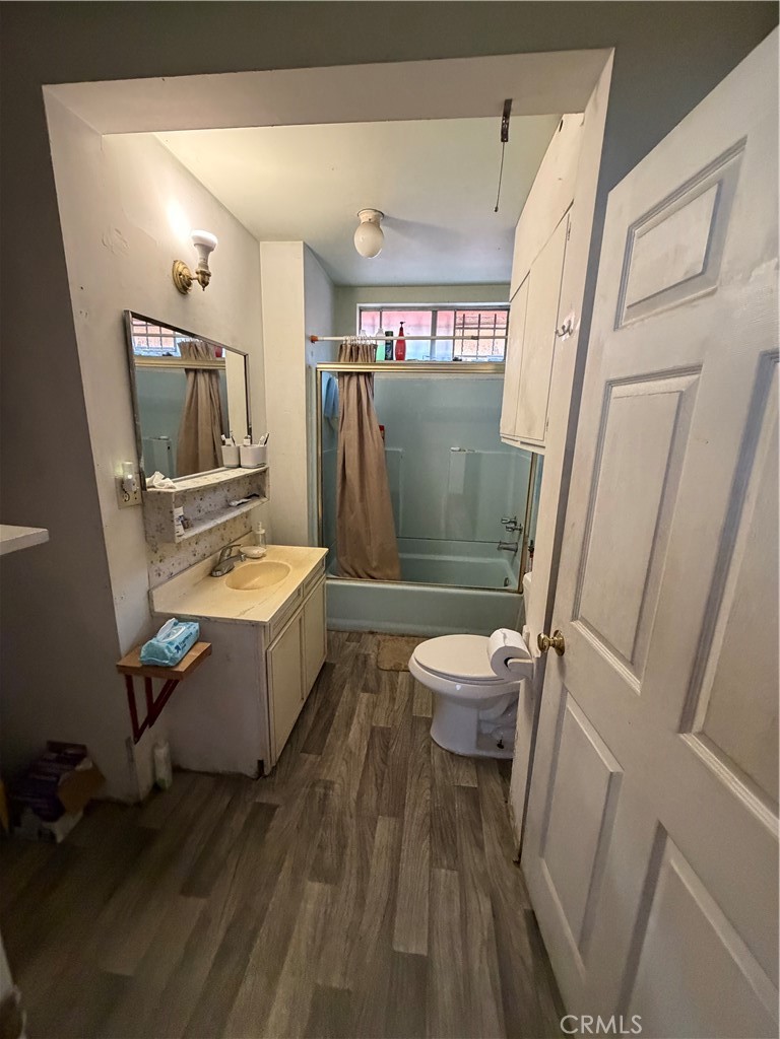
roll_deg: -2.8
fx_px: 421
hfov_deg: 85.7
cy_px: 520
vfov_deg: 102.1
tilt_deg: -11.3
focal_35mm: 14
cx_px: 390
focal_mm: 2.22
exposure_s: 1/60
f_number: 2.2
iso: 640
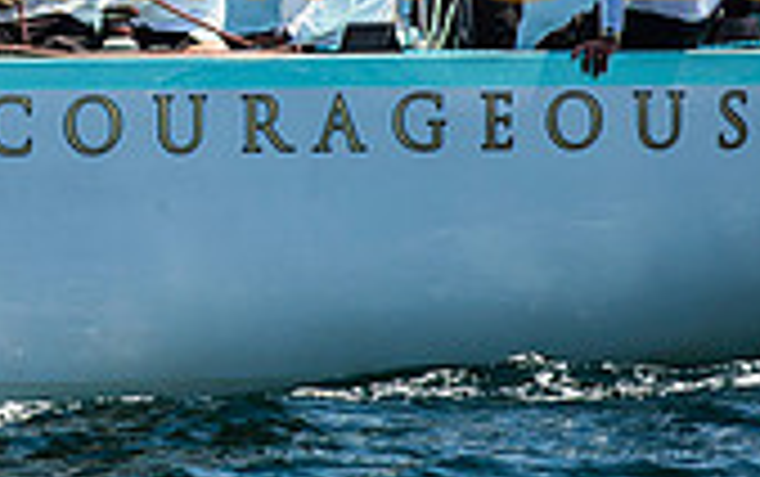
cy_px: -90
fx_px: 14472
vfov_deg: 1.9
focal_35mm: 698
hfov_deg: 3.0
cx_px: 76
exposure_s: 1/4000
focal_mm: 200
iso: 320
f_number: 3.2
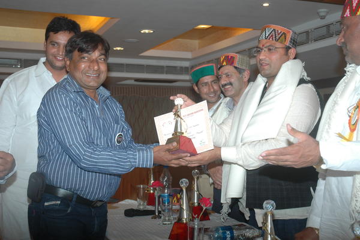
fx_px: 510
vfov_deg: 26.4
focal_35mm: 51
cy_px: 120
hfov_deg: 38.9
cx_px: 180
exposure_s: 1/60
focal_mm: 34
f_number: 4.2
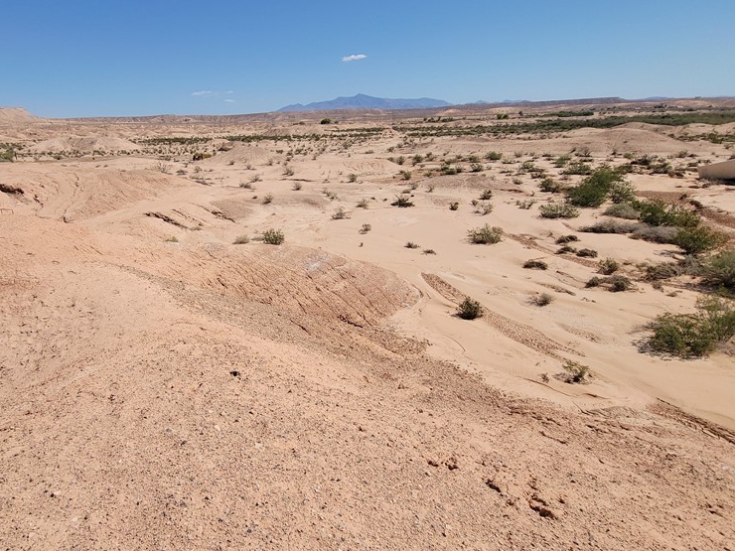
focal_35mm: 18
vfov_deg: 71.6
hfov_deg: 85.7
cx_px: 267
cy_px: 283
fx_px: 382
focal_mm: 2.2
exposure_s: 1/2614
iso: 50
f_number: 2.2
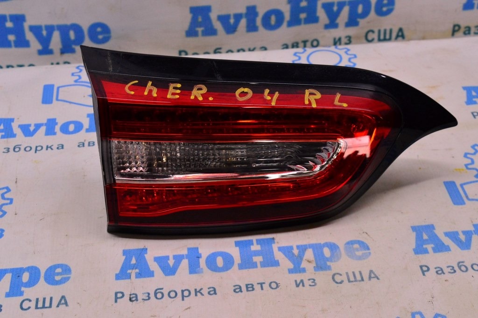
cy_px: 159
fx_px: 796
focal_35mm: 60
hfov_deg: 33.4
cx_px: 239
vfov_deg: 22.6
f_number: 8
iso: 1600
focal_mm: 40
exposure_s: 1/125
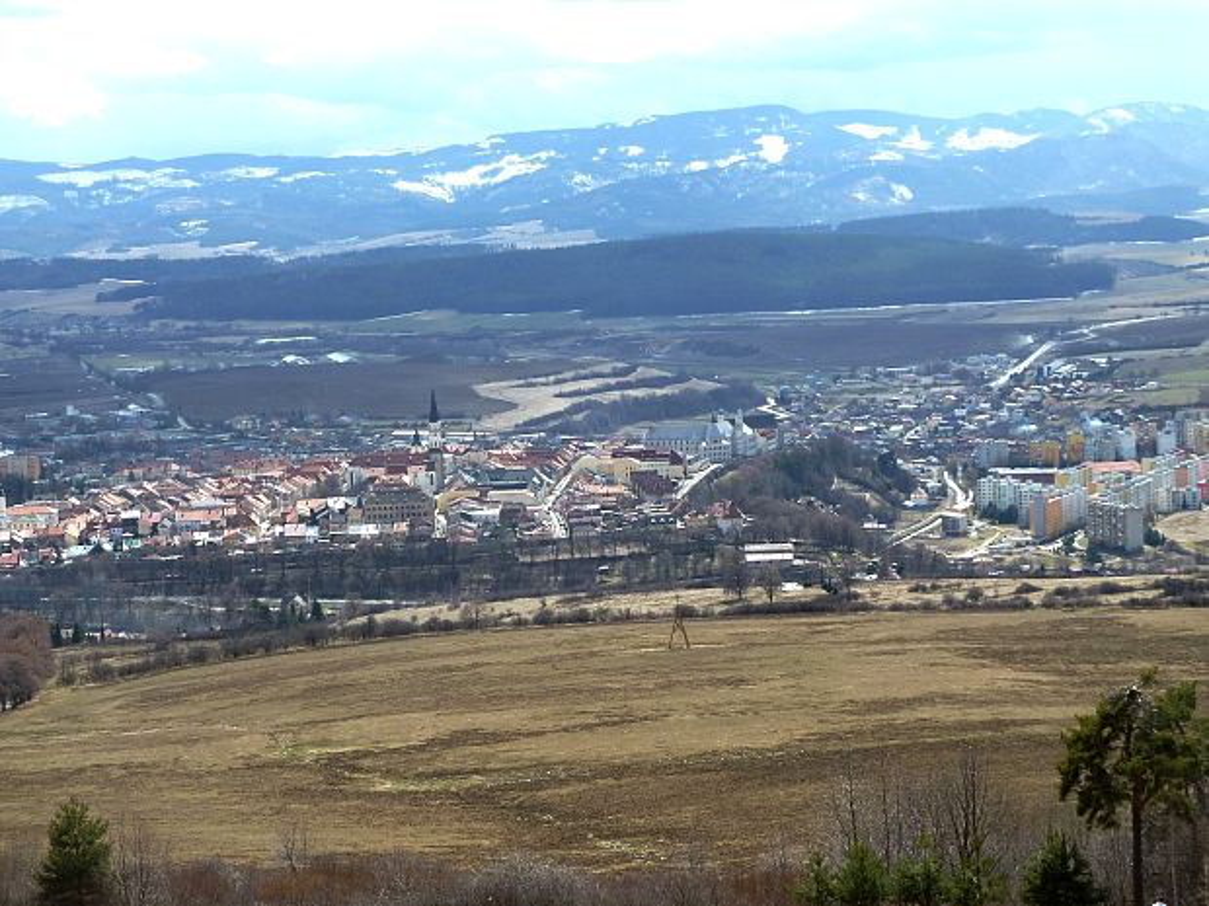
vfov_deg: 17.8
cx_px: 604
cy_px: 453
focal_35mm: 83
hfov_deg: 23.6
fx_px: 2899
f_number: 4.2
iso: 80
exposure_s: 1/400
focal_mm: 13.7
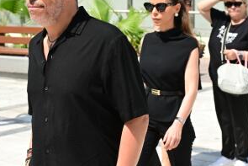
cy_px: 70
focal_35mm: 103
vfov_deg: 13.3
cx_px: 77
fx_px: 710
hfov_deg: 19.7
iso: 320
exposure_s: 1/1000
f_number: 5.6
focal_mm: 46
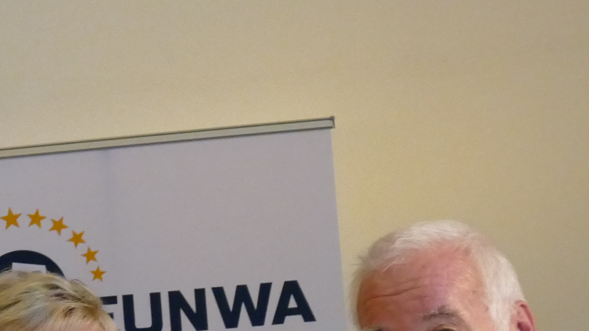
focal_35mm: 172
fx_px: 2686
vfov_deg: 7.0
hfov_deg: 12.4
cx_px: 5
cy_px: 467
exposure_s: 1/125
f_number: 3.3
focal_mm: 17
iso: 1600
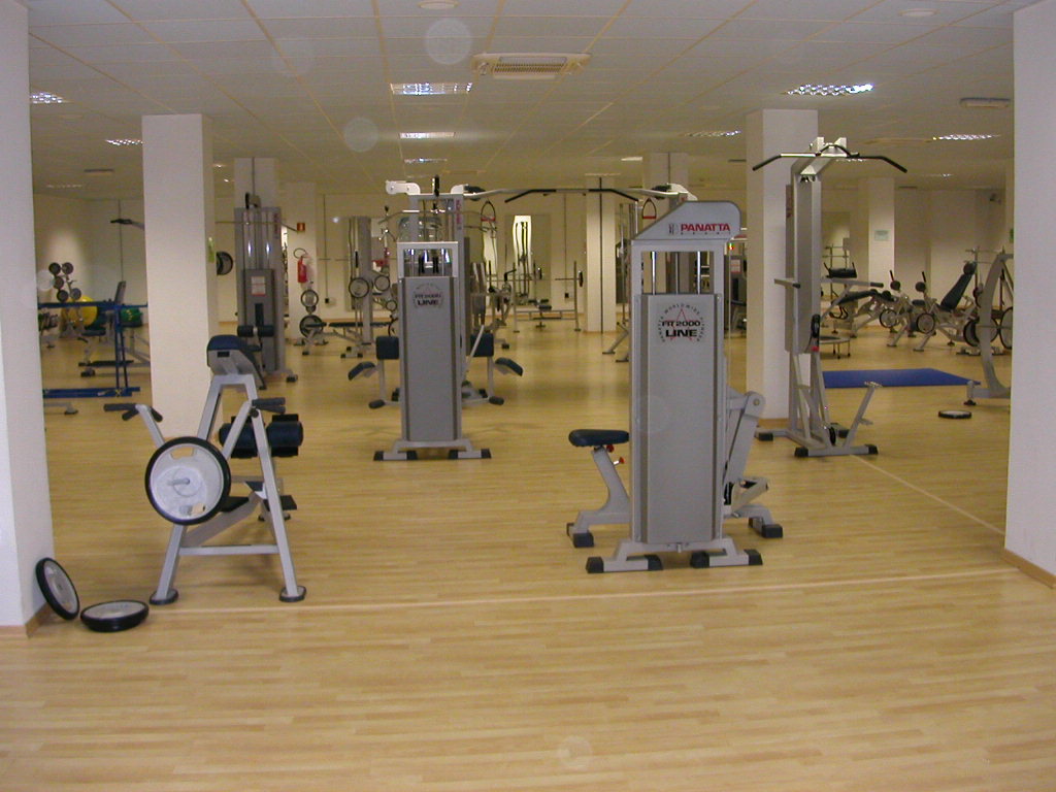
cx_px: 528
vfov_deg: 38.7
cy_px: 396
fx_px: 1129
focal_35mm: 37
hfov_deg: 50.1
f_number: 2.7
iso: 200
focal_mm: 5.6
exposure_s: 1/59.9
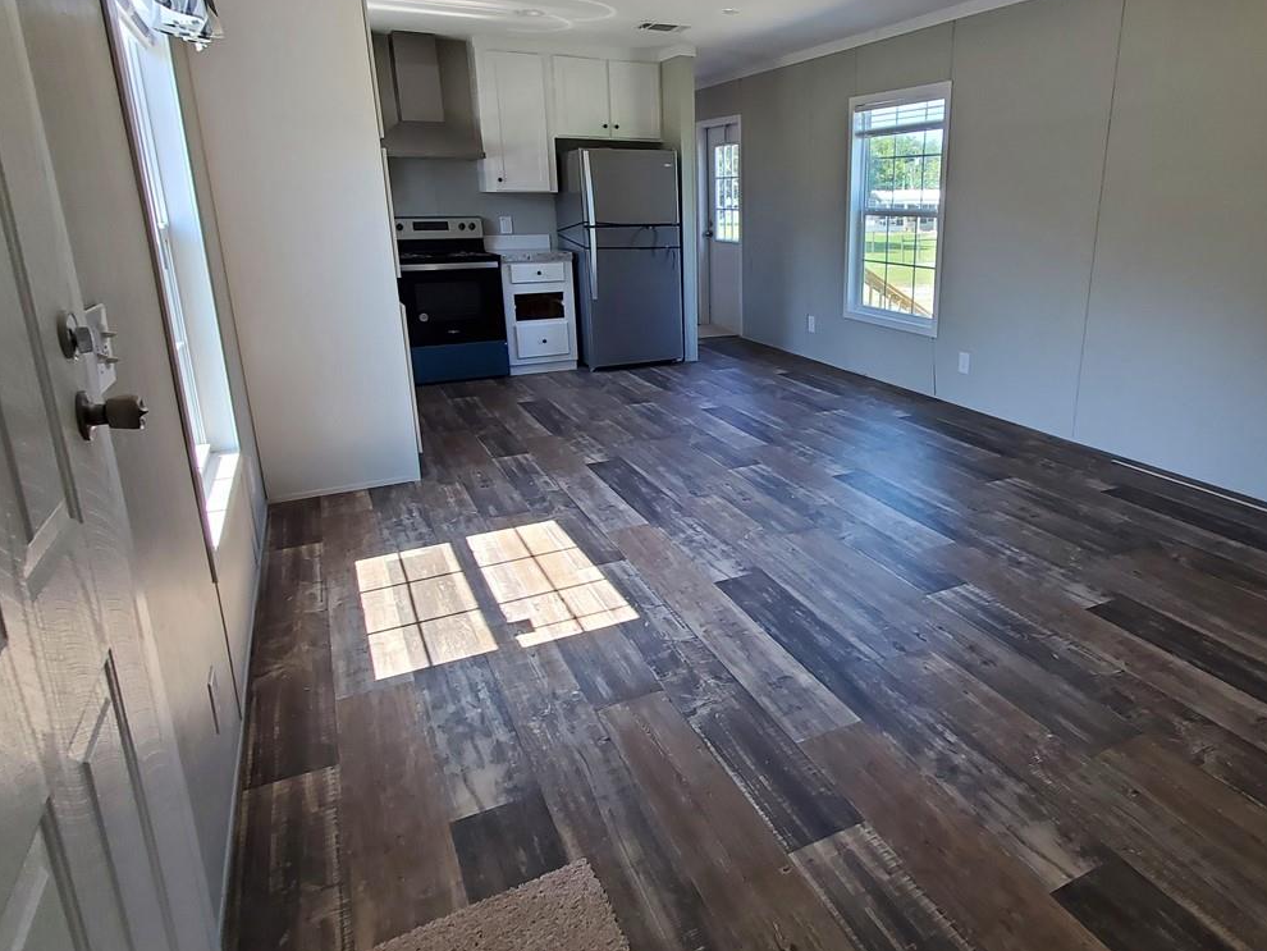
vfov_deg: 63.3
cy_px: 426
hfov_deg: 78.2
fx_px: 769
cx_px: 753
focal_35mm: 21
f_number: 2.2
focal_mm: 1.8
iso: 80
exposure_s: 1/50
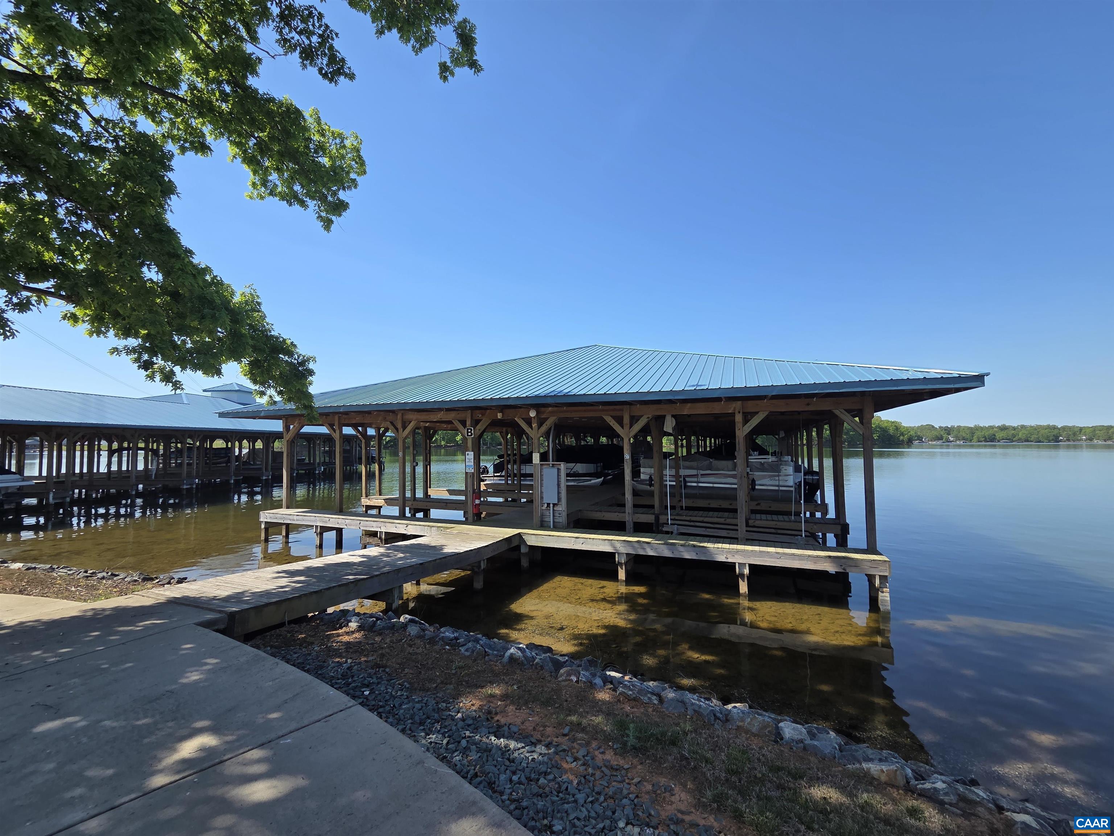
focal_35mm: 13
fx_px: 418
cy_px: 418
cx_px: 557
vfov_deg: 89.9
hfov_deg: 106.2
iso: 50
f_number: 2.2
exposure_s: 1/1332
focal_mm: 2.2
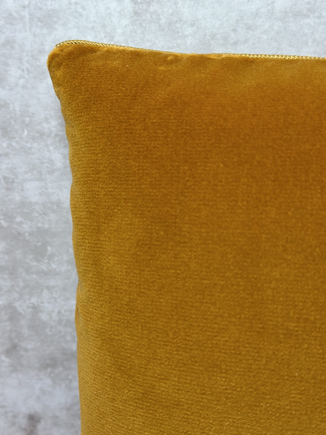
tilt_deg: -12.8
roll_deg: +2.5
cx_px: 163
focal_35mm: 48
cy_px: 218
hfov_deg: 30.3
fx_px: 603
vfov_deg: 39.7
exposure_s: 1/262
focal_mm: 6.86
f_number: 1.78
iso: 80
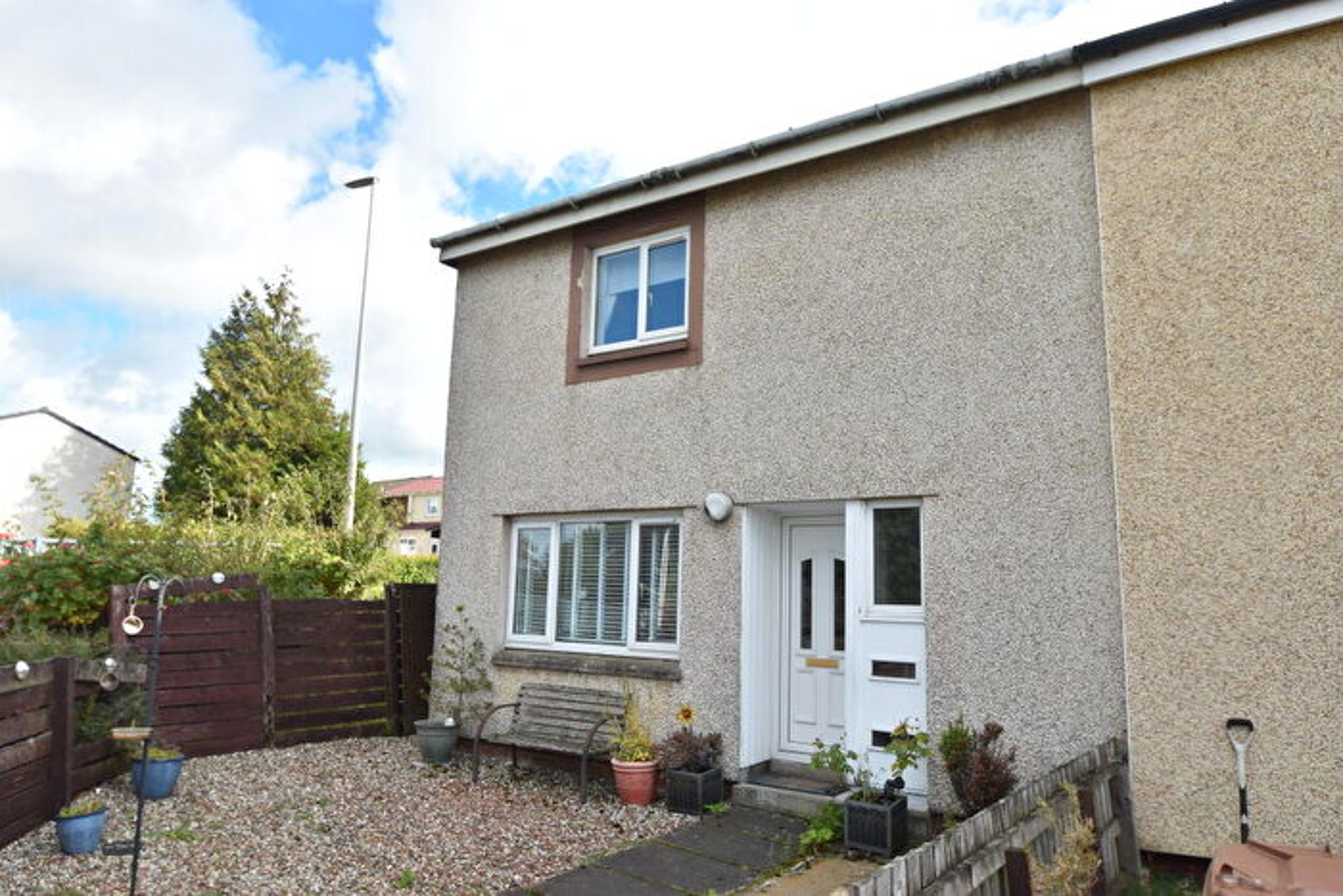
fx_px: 839
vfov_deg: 56.2
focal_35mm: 22
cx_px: 672
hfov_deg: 77.3
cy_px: 448
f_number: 8
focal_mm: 15
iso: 180
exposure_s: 1/250
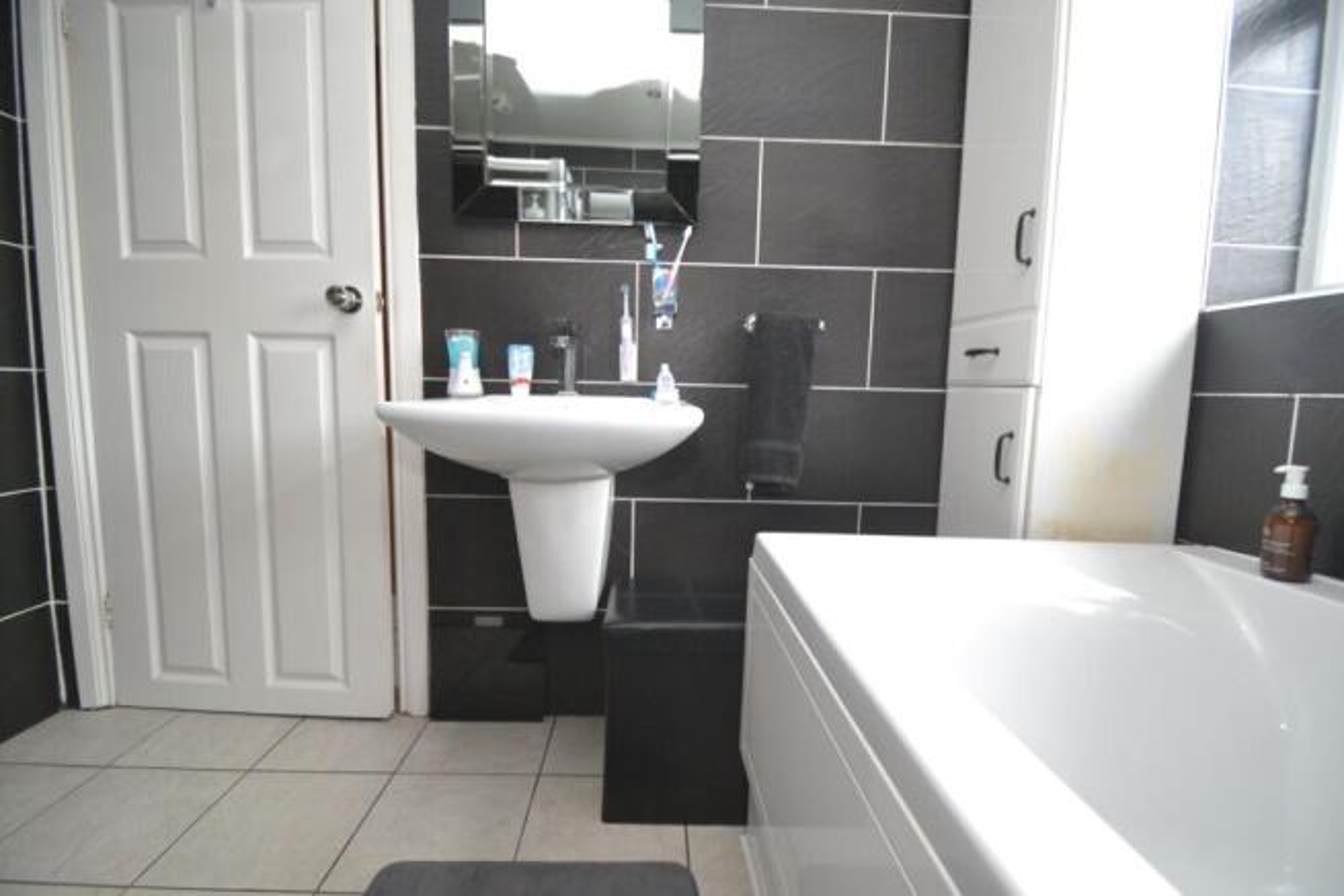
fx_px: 560
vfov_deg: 77.4
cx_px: 672
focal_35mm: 15
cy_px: 448
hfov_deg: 100.4
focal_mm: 10
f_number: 3.5
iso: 1400
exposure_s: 1/60
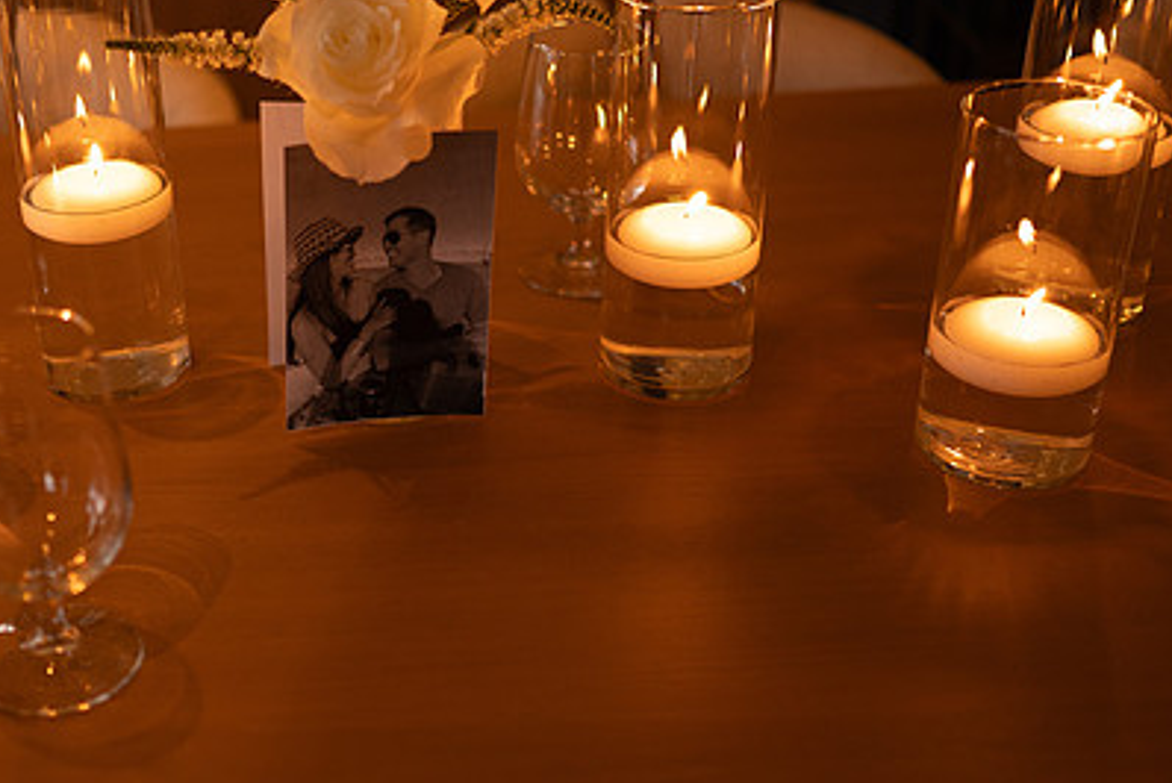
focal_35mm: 51
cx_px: 336
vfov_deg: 26.5
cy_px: 340
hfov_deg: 38.1
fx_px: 1661
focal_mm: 35
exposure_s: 1/125
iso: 800
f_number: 1.8
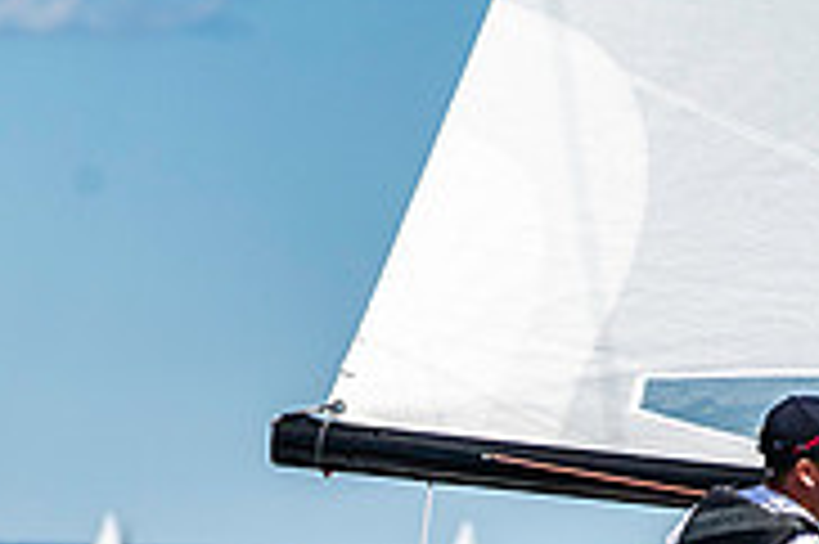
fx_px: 13365
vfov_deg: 2.3
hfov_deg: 3.5
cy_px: 764
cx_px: 459
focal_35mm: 588
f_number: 5.6
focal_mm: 185
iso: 500
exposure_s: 1/4000
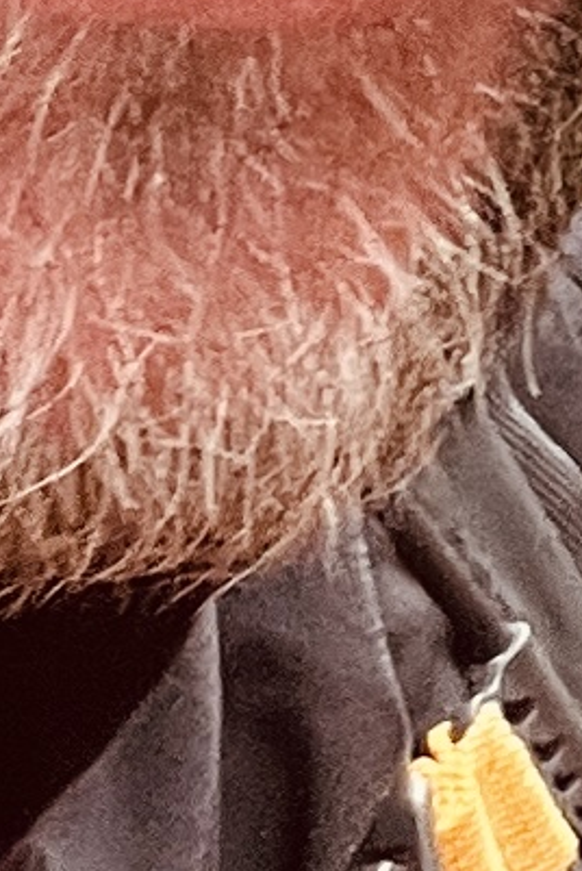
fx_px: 5810
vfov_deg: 8.2
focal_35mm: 240
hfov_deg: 5.3
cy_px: -810
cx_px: 1946
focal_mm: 2.71
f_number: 2.2
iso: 160
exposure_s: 1/60
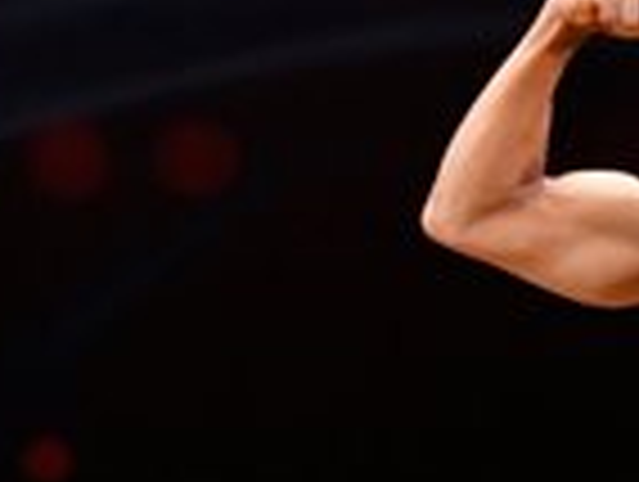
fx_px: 19526
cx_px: 956
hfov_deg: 1.9
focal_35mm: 1056
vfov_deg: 1.4
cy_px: 581
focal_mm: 135
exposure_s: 1/400
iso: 3200
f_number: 5.6
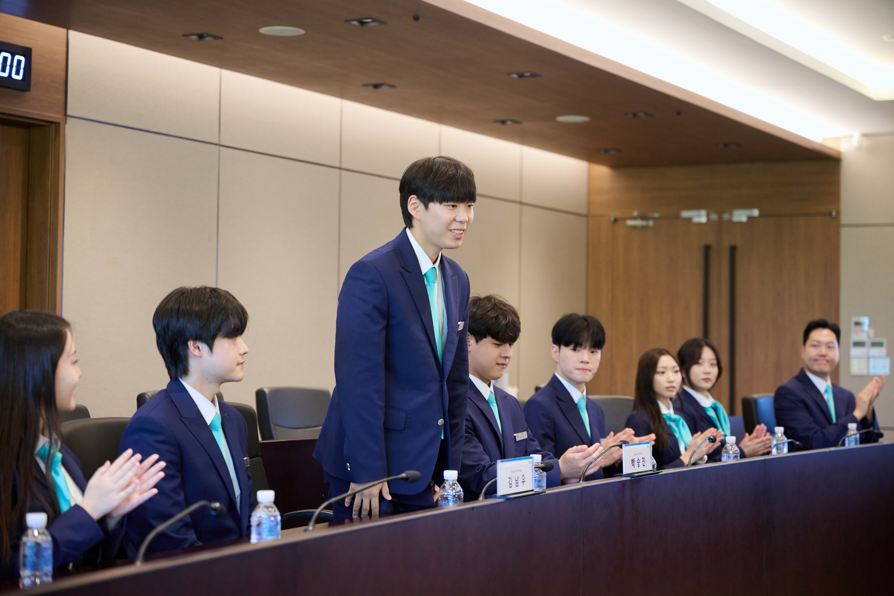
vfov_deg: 19.5
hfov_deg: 28.8
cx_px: 447
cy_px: 298
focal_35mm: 70
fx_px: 1738
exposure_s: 1/160
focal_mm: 70
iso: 1250
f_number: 3.5
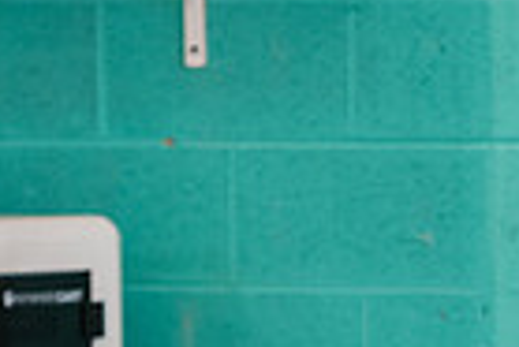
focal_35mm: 510
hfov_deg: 4.0
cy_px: 423
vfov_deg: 2.7
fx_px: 7360
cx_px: 836
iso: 1250
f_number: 3.2
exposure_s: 1/160
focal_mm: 122
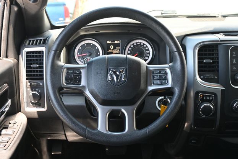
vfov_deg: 34.6
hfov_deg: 50.1
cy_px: 78
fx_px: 255
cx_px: 116
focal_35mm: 39
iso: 500
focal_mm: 25
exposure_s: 1/125
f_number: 4.2
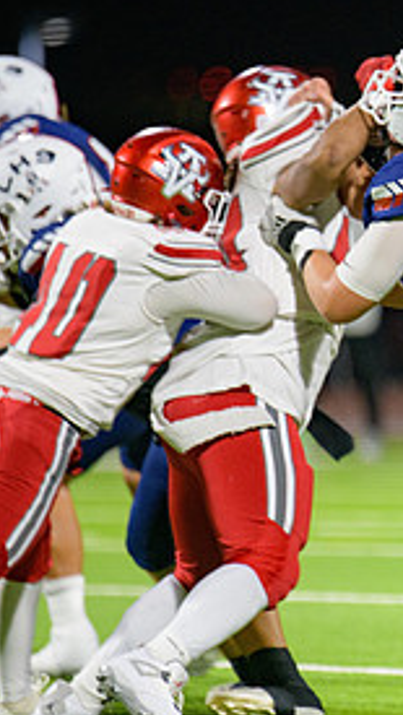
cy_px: 410
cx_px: 627
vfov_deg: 3.3
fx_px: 12557
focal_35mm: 662
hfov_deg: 1.8
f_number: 2.8
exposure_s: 1/250
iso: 2000
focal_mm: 300
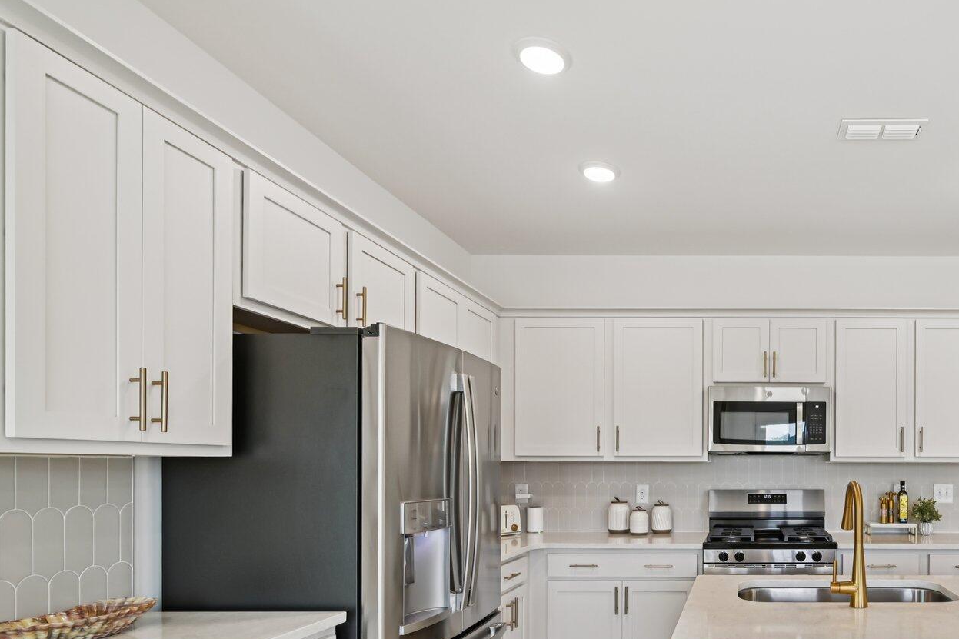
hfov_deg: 69.6
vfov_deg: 53.2
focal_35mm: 23
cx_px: 749
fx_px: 613
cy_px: 461
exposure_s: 1/15
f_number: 8
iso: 200
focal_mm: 14
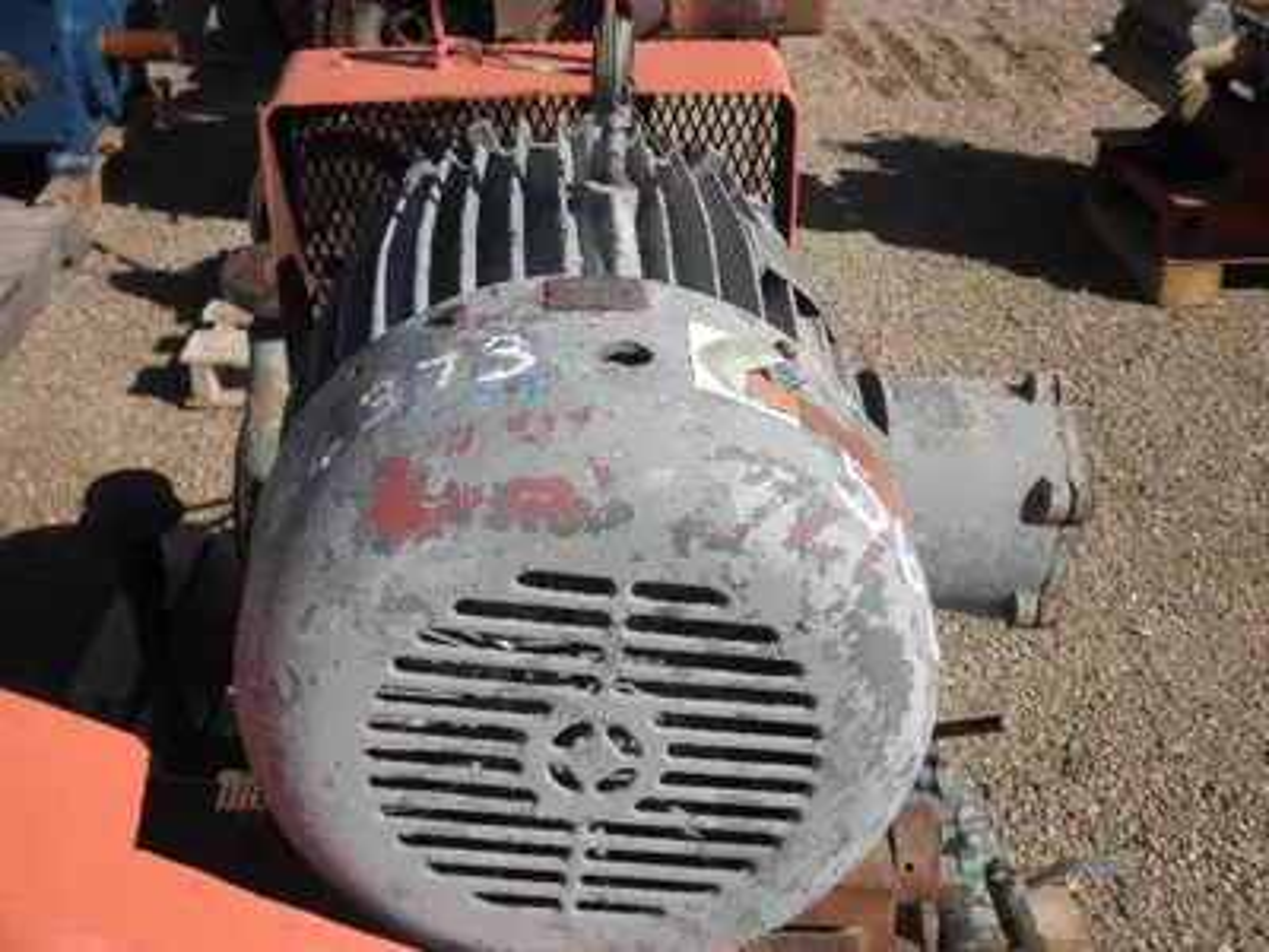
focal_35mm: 44
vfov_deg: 32.9
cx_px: 634
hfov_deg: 42.9
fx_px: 1613
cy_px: 476
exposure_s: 1/125
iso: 64
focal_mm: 7.9
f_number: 9.6
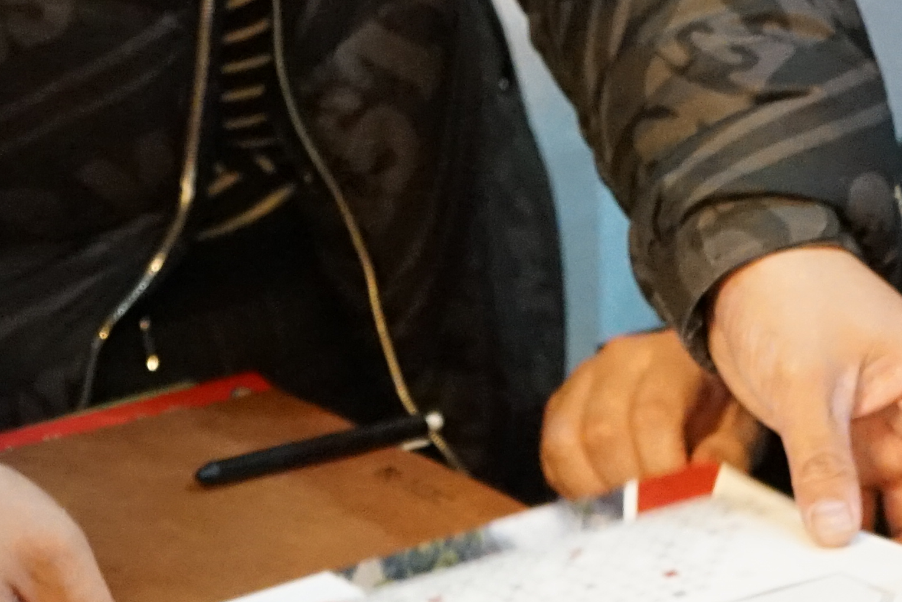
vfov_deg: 8.3
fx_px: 4034
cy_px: -319
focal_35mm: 161
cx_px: 293
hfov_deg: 12.7
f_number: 4.5
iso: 6400
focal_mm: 41
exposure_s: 1/80
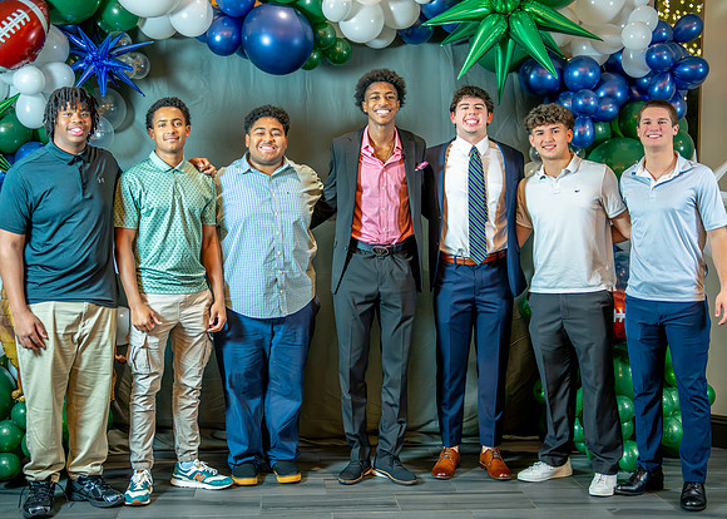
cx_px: 366
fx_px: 1114
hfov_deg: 36.1
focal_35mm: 54
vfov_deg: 26.2
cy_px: 262
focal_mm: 50
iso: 1600
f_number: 1.2
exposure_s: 1/400
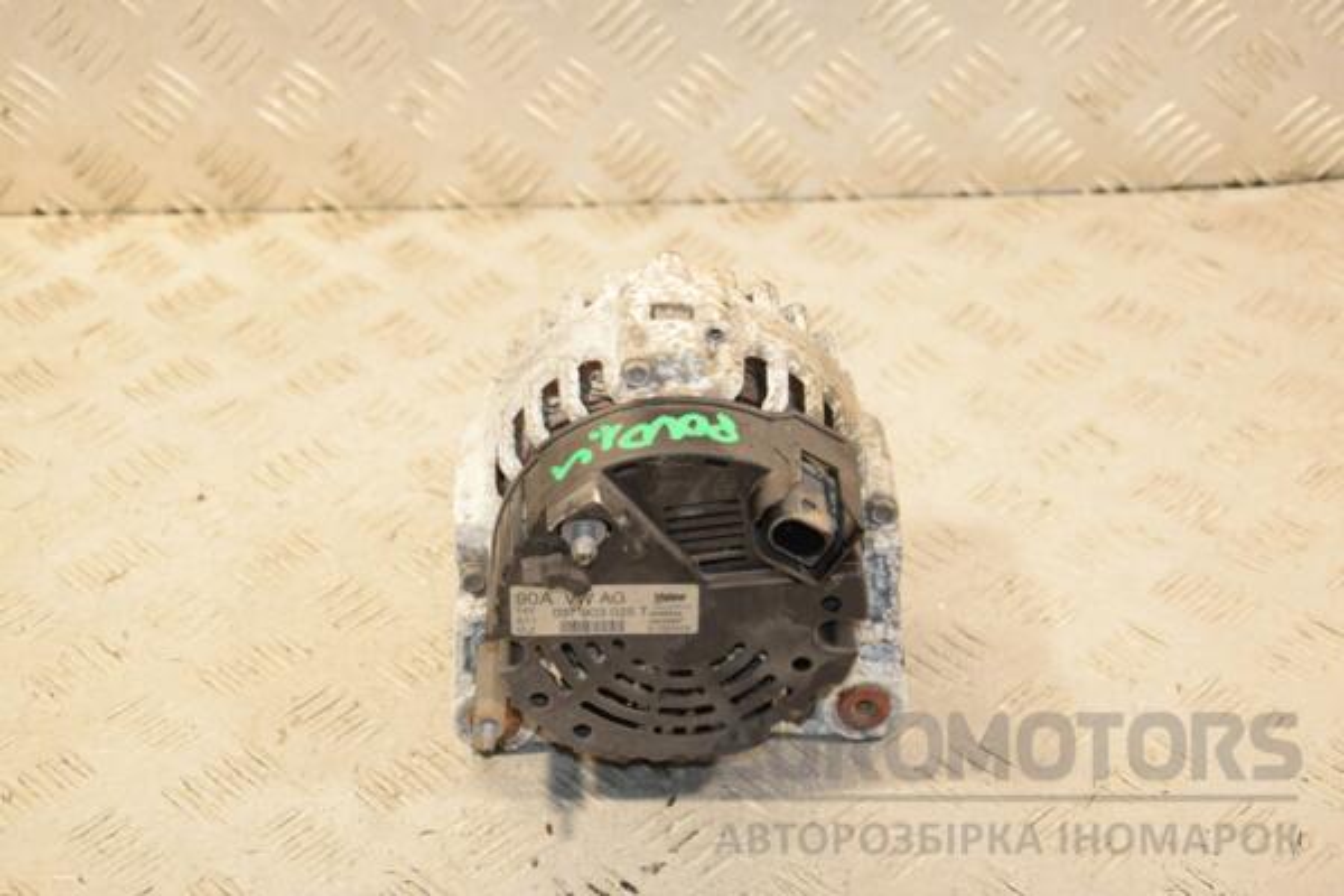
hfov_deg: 29.9
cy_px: 448
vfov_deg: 20.2
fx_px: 2520
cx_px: 672
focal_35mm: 68
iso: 800
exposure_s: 1/200
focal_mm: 45
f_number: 5.6
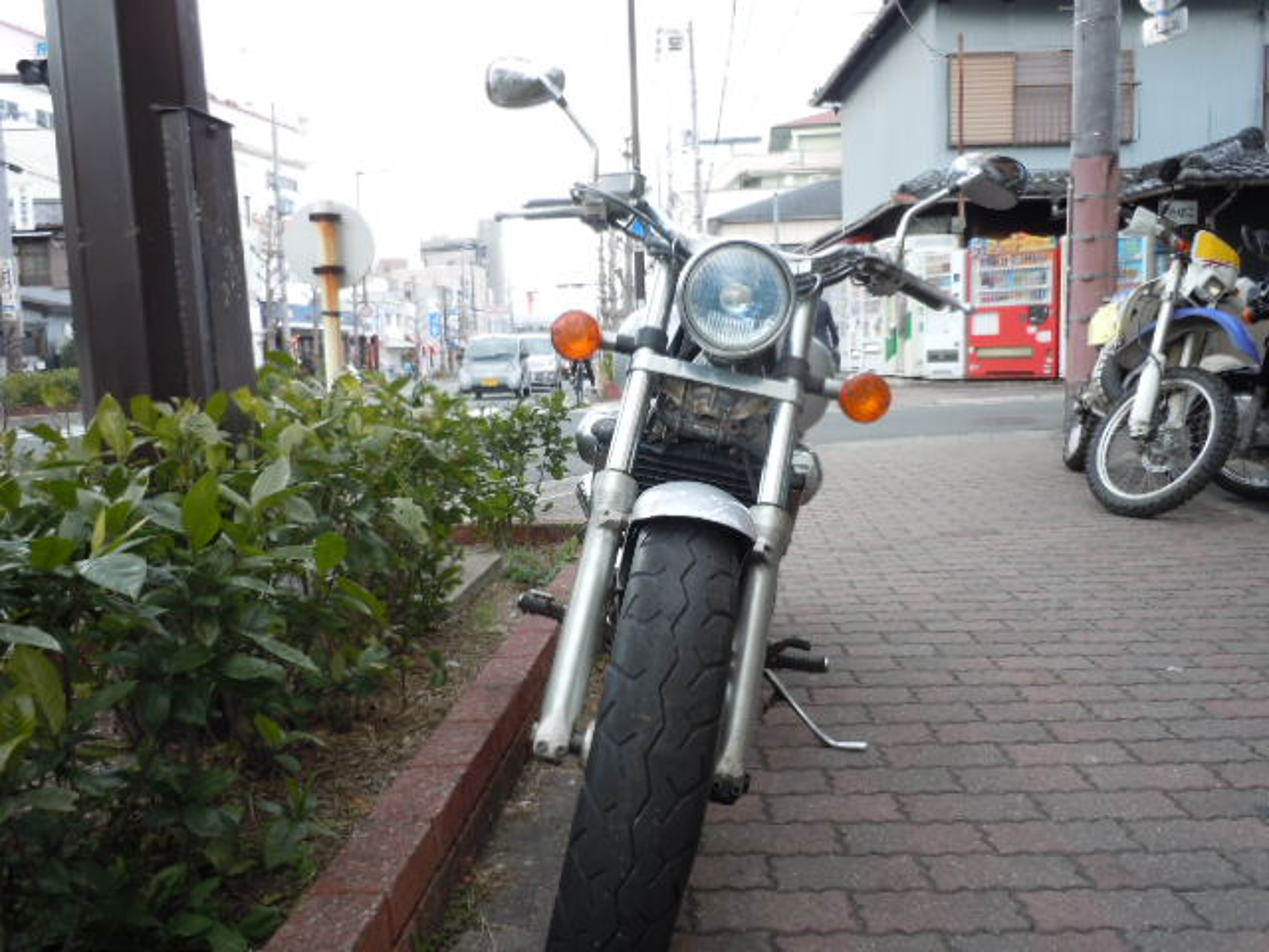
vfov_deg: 49.7
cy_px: 476
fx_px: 1026
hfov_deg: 63.4
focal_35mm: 28
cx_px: 634
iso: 125
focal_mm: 5
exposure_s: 1/60
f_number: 3.7
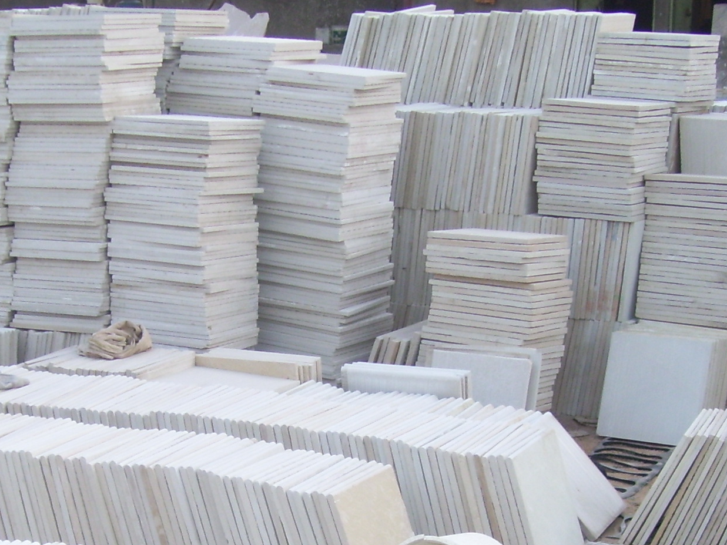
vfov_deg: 17.6
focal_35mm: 83
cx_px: 281
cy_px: 456
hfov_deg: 23.5
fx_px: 1743
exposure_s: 1/100
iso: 80
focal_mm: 6
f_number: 2.7
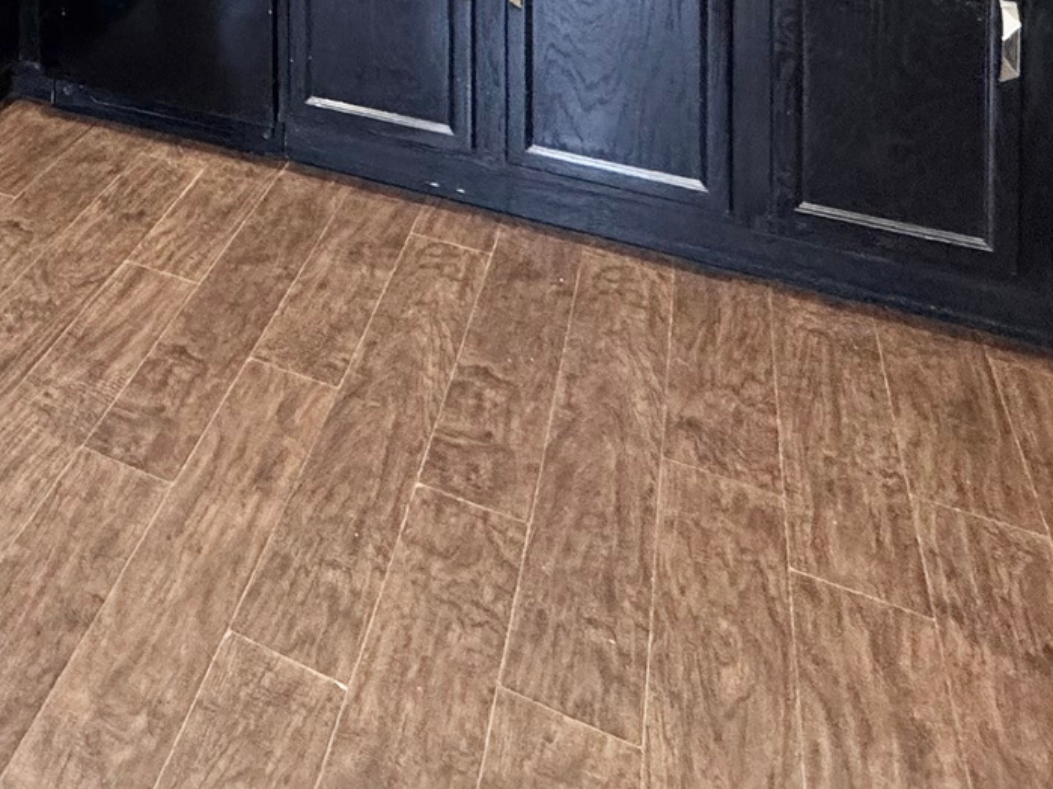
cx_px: -139
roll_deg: +0.6
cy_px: -366
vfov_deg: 26.5
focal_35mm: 41
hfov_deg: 37.4
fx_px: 1247
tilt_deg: -2.6
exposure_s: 1/120
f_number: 2.2
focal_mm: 2.22
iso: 320
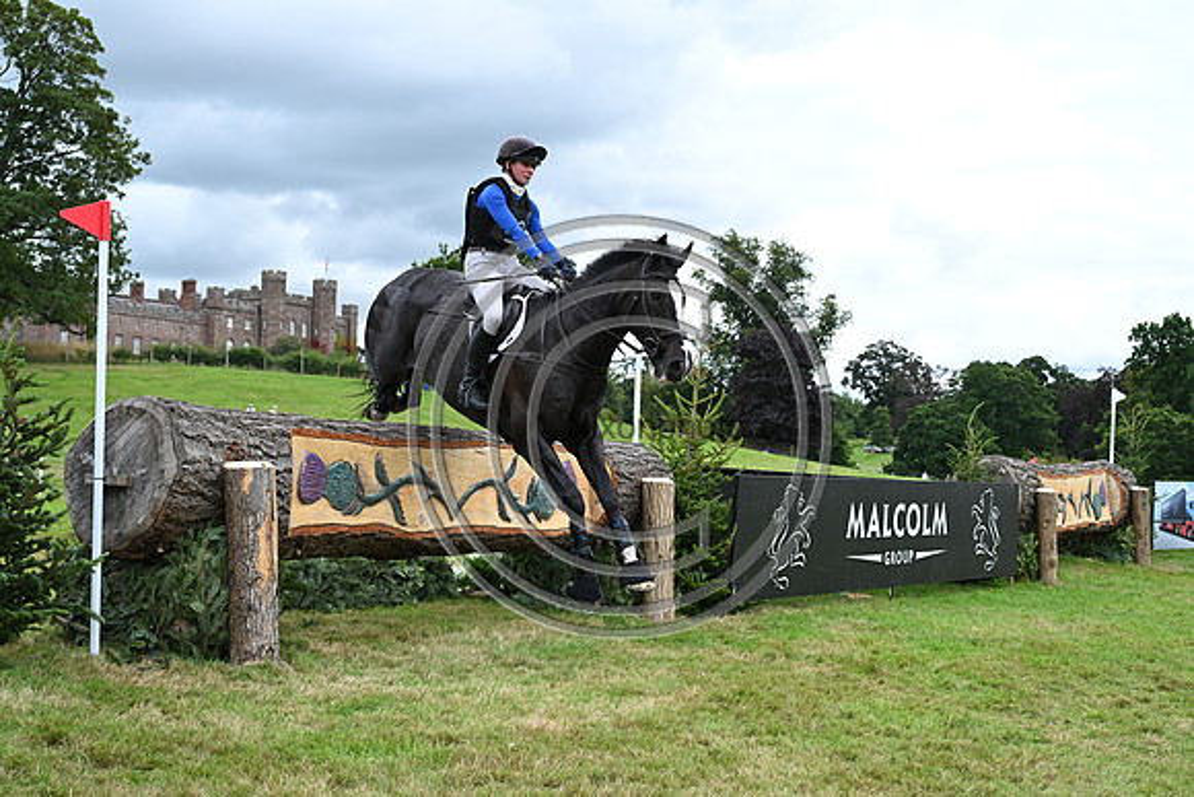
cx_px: 597
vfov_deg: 27.0
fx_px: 1659
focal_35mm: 50
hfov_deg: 39.6
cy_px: 398
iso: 720
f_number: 5.6
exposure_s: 1/1250
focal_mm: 50
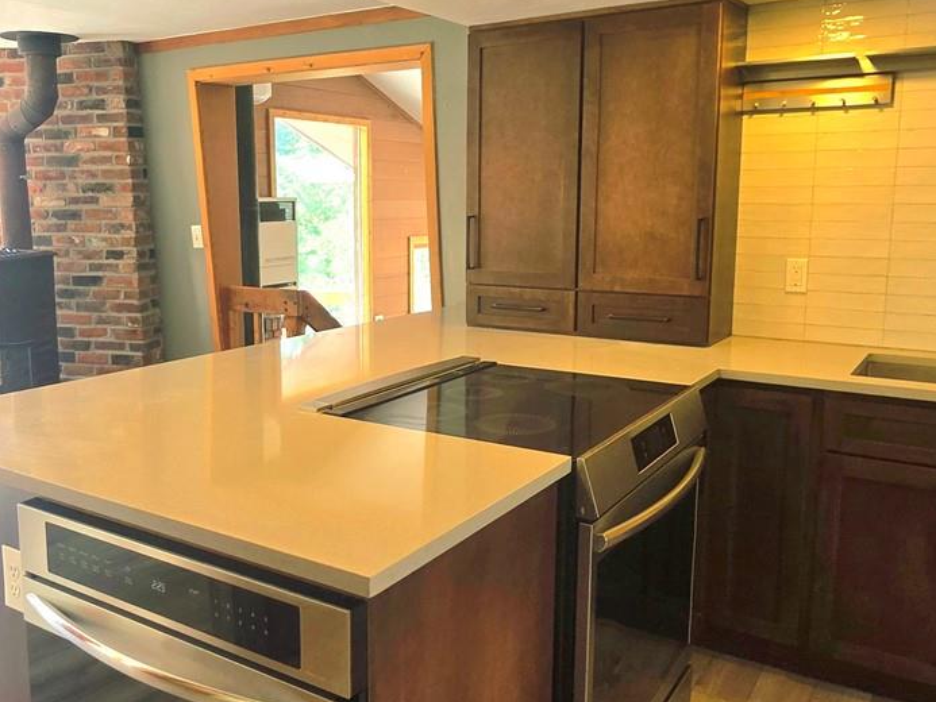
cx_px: 431
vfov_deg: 46.8
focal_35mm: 30
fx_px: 811
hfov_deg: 59.9
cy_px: 327
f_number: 1.9
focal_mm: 2.2
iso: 50
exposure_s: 1/120
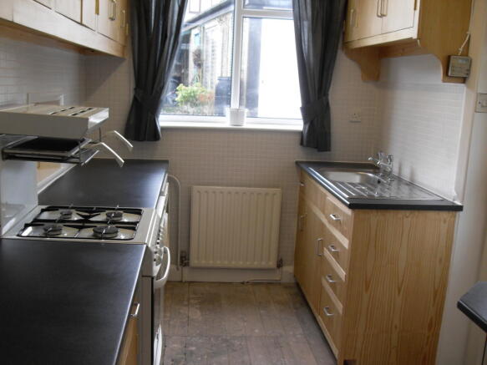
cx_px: 244
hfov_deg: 50.1
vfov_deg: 38.7
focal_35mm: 37
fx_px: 520
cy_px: 182
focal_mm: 6.3
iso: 100
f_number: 2.8
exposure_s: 1/45
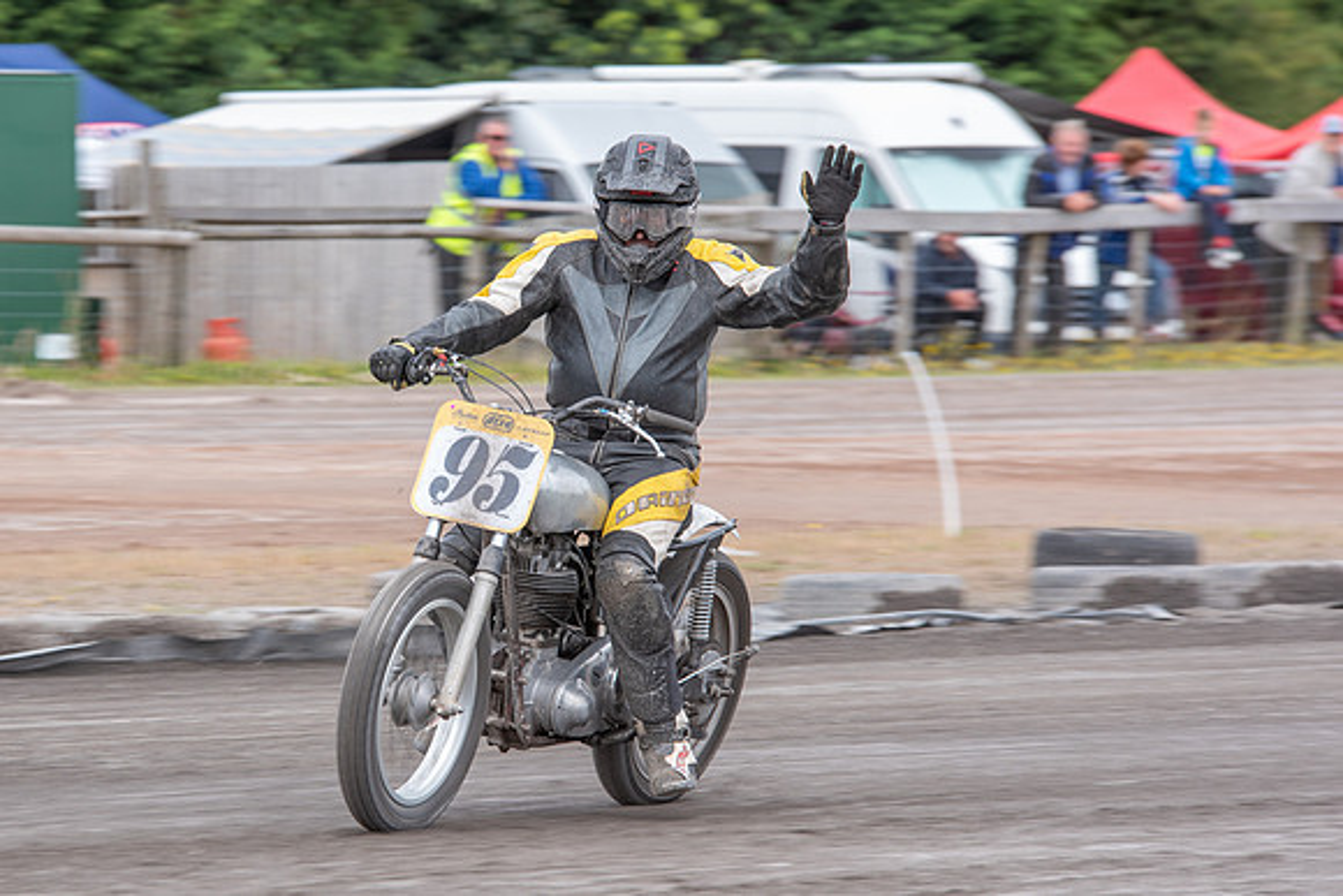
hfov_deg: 6.9
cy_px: 533
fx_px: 11090
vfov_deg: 4.6
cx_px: 413
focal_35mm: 297
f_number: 8
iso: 200
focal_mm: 200
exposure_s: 1/160
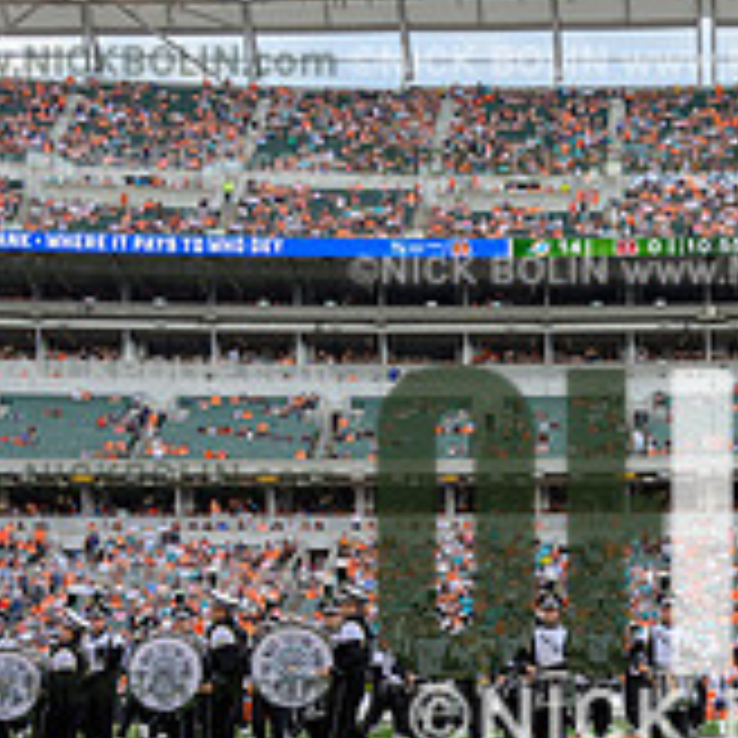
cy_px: 583
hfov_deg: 23.2
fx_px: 1737
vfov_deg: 23.7
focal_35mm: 72
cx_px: 693
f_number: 7.1
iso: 80
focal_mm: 24
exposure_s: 1/80
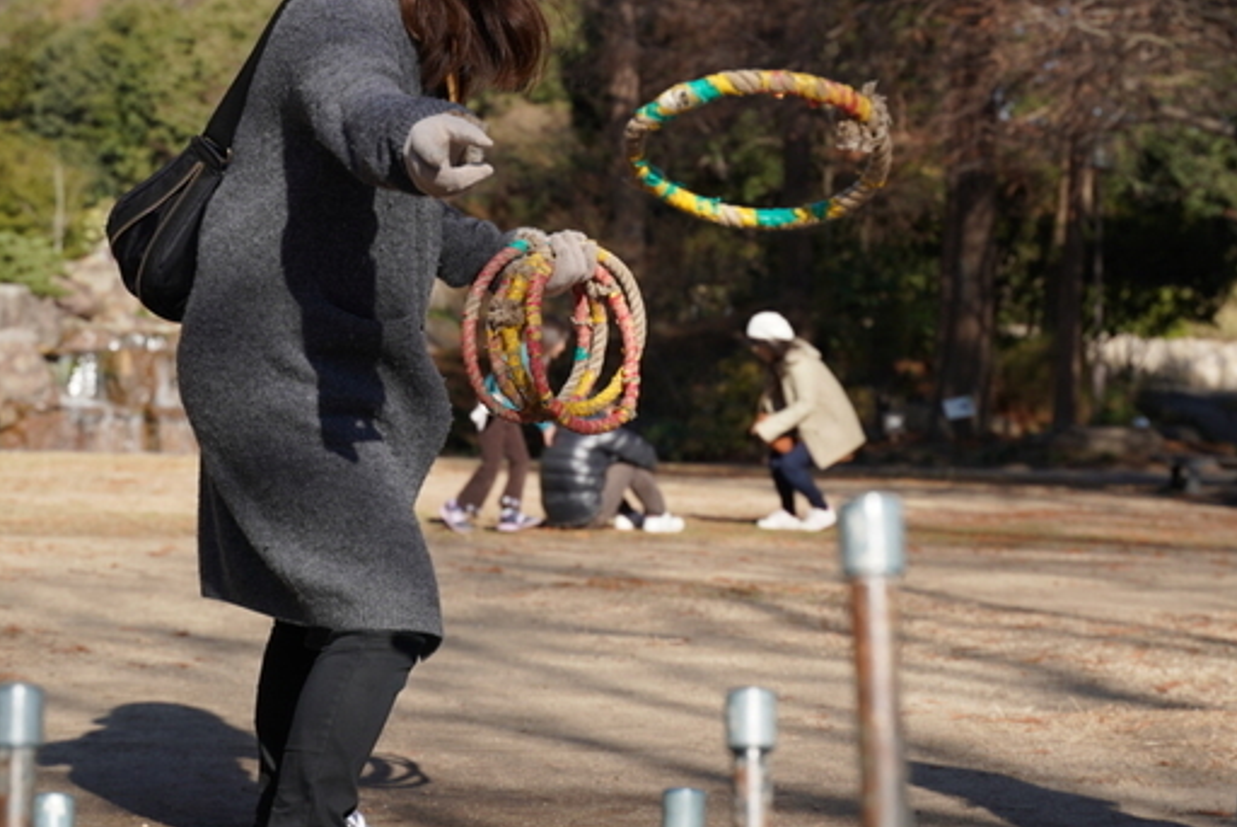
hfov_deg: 22.6
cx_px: 590
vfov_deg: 15.2
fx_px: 3094
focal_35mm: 90
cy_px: 351
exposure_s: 1/640
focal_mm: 45
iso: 100
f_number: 4
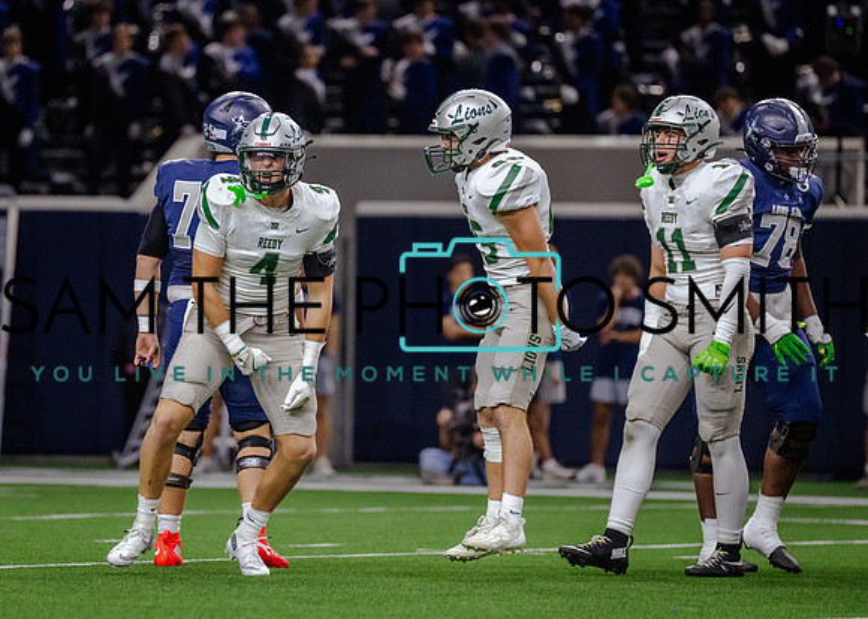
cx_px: 279
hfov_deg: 6.0
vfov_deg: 4.3
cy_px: 265
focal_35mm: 333
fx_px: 8214
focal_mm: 200
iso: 3200
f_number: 2.8
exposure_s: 1/1250
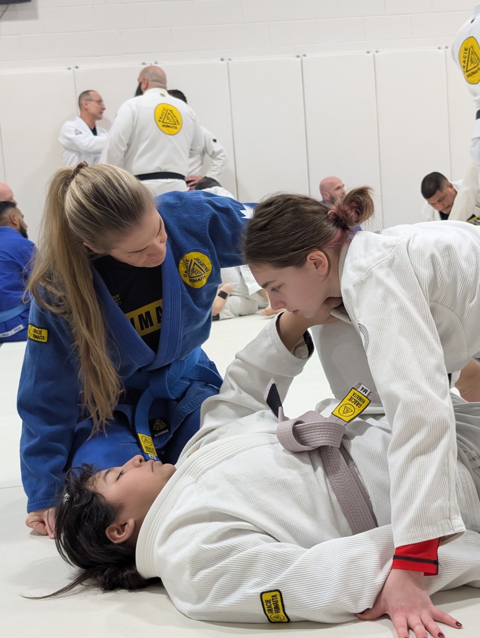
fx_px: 904
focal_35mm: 49
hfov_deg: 29.7
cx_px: 240
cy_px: 319
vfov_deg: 38.9
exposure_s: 1/172
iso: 287
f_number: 1.68
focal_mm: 6.9
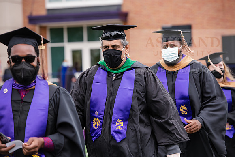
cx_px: 118
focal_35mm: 170
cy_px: 78
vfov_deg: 8.1
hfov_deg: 12.1
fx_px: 1110
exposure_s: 1/640
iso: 500
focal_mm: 170
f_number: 5
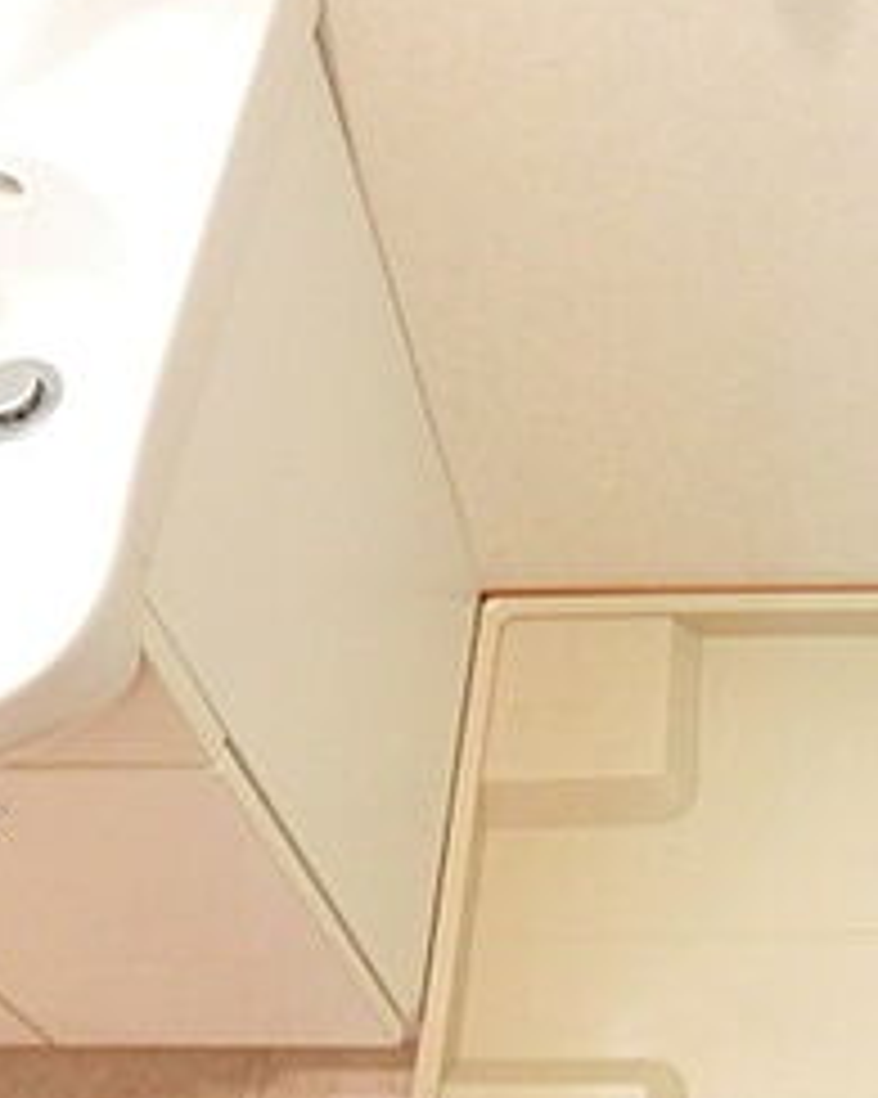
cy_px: 302
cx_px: 756
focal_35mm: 48
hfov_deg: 30.3
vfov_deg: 38.0
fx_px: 1560
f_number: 3.3
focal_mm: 4.4
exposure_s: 1/25
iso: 800
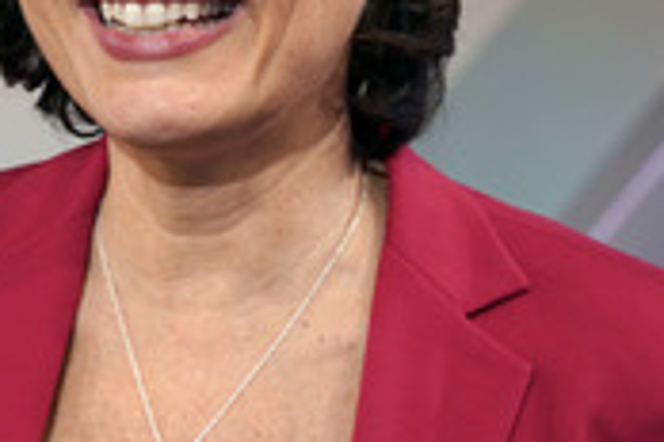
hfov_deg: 15.0
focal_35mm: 135
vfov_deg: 10.1
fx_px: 2490
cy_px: 42
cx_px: 13
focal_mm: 52
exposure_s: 1/160
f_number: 5.6
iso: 1600
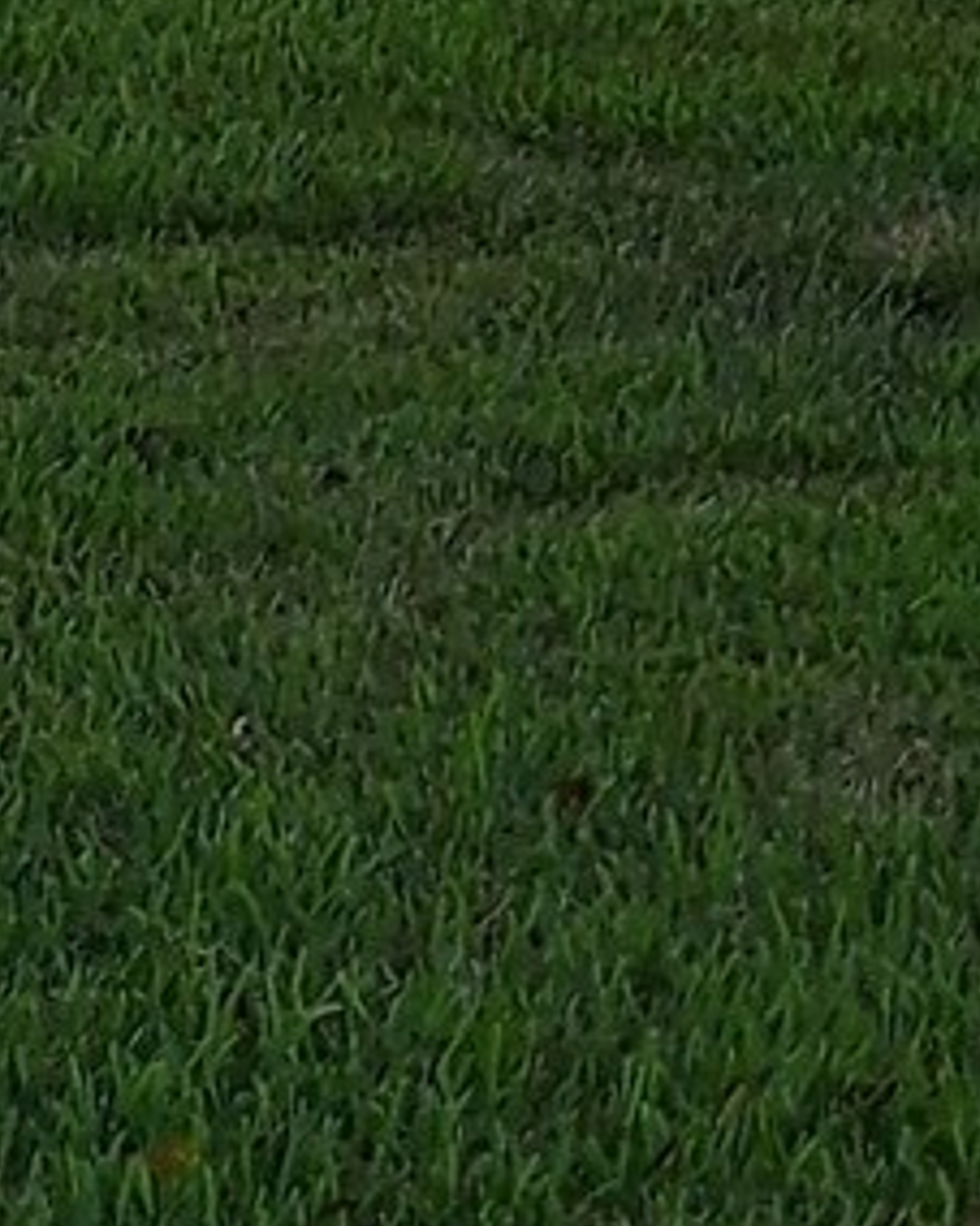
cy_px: -1701
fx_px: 5877
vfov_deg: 10.3
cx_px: 3139
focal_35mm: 162
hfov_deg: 7.9
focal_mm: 5.54
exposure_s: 1/1297
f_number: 1.8
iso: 40
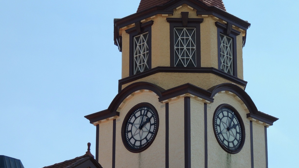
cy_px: 122
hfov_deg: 15.0
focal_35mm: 143
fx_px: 1134
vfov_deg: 8.5
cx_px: 172
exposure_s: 1/1000
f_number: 4.1
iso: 100
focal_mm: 17.8
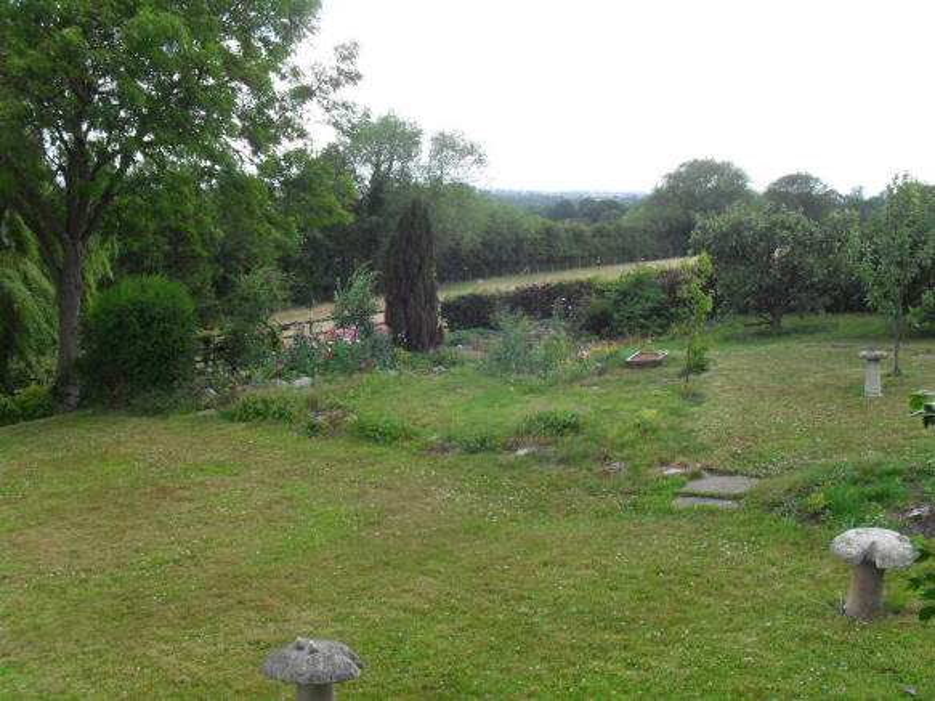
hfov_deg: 52.6
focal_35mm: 35
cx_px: 468
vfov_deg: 40.7
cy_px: 350
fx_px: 945
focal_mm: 6.3
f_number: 3.2
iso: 100
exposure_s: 1/180
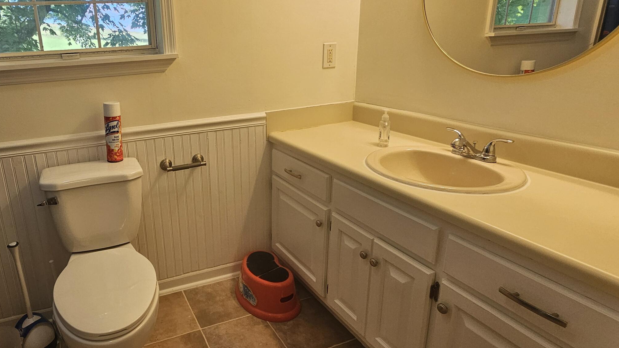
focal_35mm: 21
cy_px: 143
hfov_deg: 80.4
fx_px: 345
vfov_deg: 53.3
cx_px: 196
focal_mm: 2.2
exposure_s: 1/120
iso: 80
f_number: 2.2
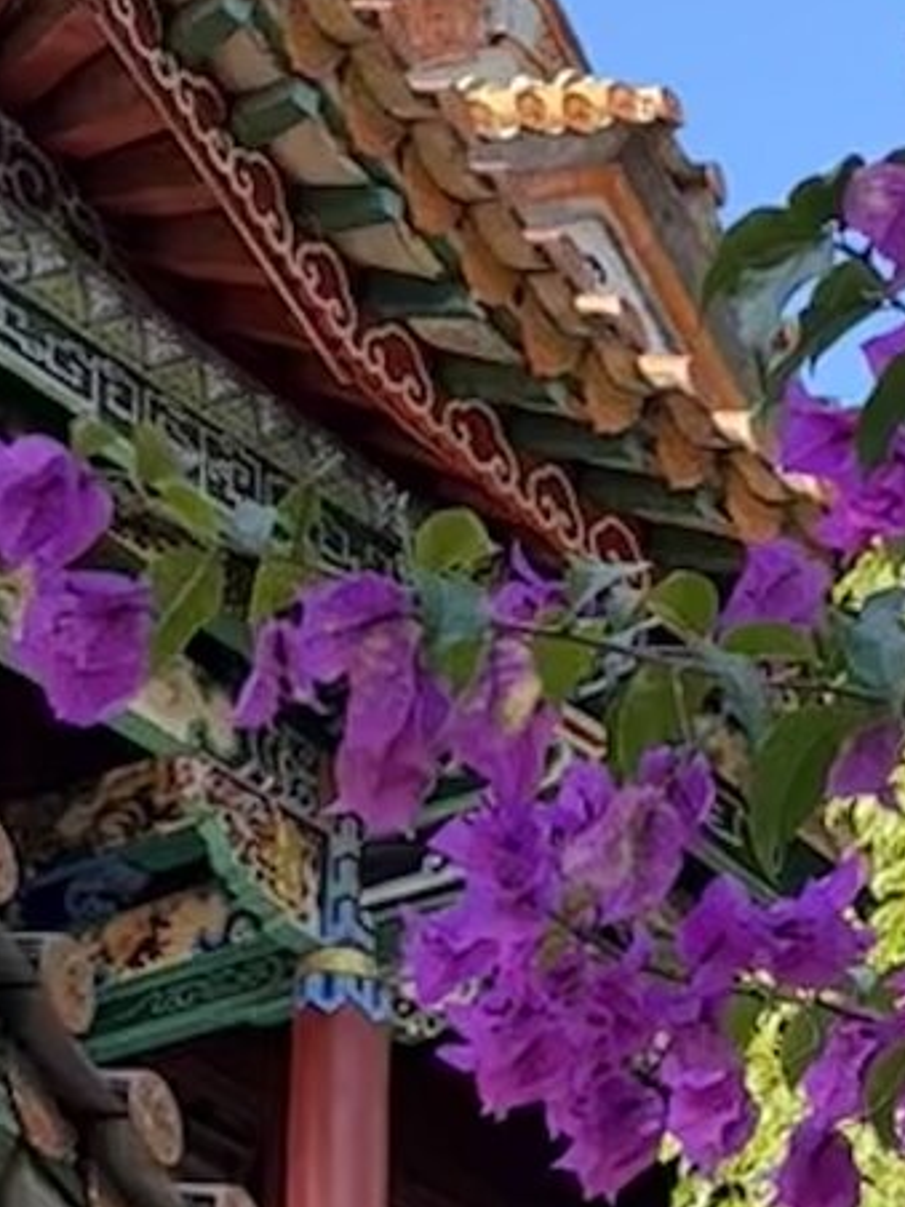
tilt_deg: +16.3
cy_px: 1733
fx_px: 4810
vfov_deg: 13.6
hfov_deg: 10.7
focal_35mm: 138
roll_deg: +0.1
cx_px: 702
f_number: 1.78
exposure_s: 1/650
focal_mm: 6.86
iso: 80
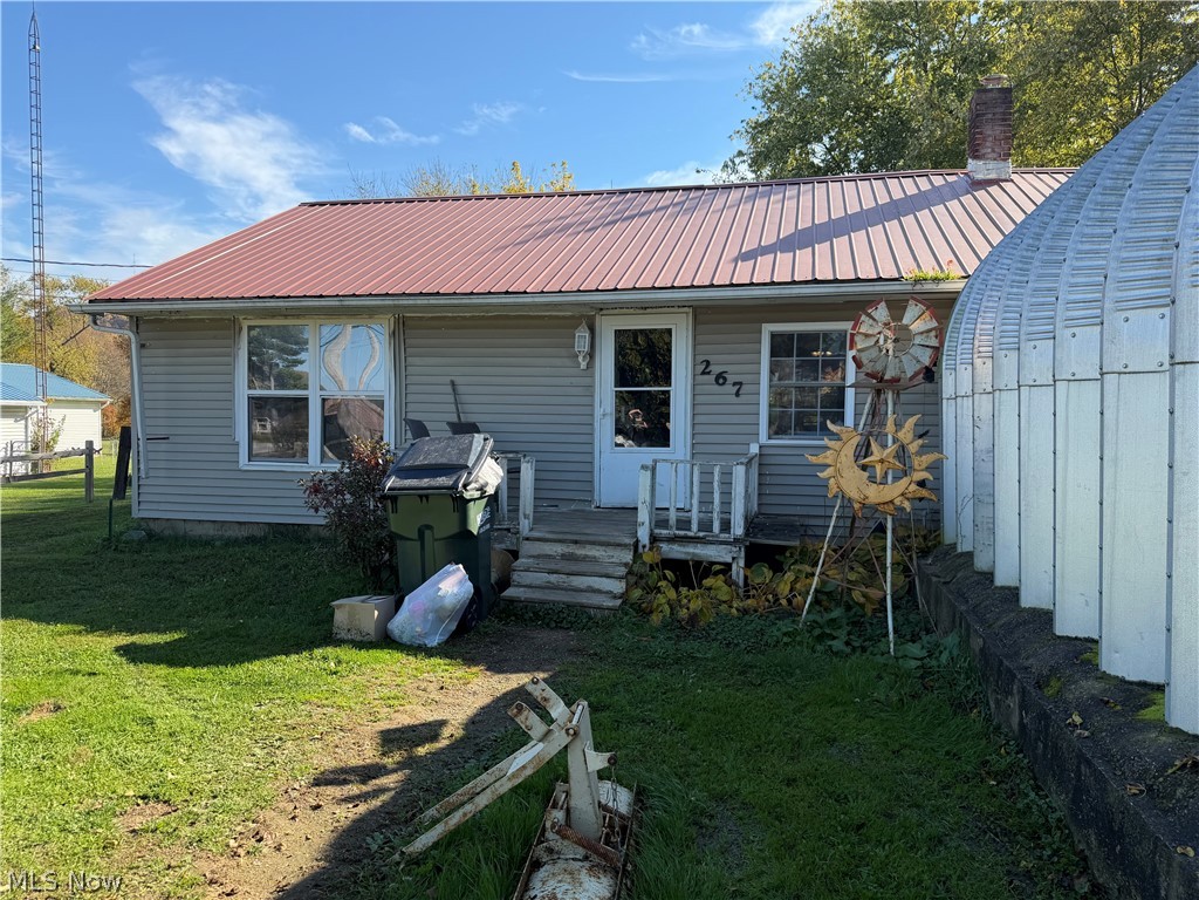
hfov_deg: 71.6
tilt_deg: -2.8
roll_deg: -0.5
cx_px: 600
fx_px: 831
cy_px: 450
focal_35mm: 24
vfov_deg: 56.8
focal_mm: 6.76
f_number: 1.78
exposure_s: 1/1410
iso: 80
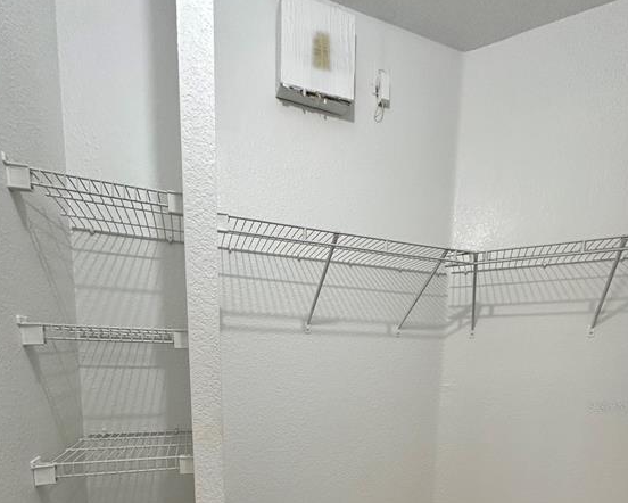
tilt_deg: -7.5
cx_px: 312
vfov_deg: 64.3
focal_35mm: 19
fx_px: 353
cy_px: 406
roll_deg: -1.3
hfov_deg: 83.3
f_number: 2.2
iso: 250
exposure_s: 1/120
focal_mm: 2.22
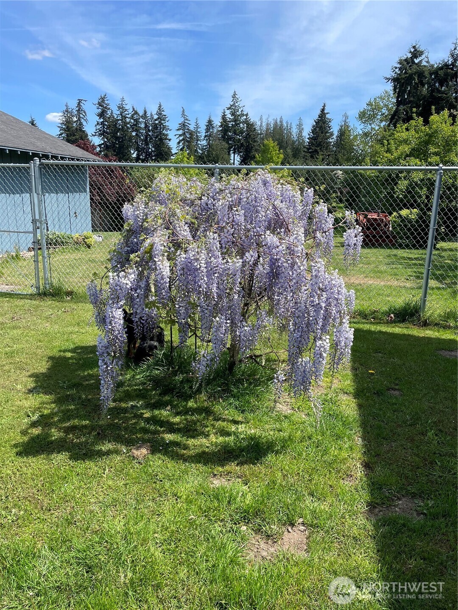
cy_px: 305
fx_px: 459
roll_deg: +0.3
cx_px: 229
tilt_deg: -12.0
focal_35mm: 26
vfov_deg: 67.3
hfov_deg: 53.1
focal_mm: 4.2
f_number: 1.6
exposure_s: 1/1887
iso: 32
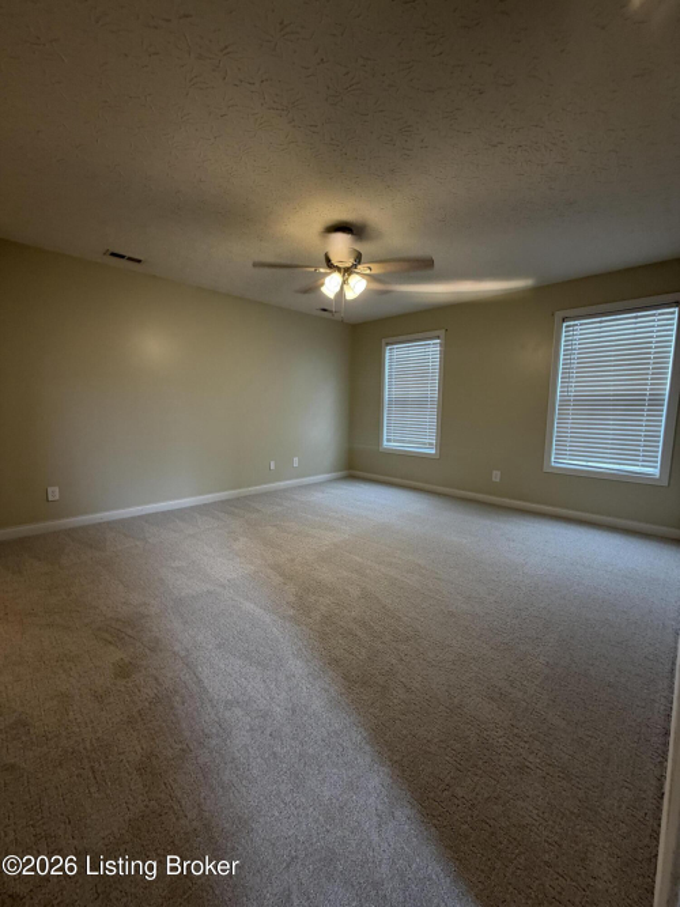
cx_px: 340
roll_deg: -1.4
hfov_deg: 85.7
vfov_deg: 102.1
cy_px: 454
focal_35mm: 14
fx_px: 367
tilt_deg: -7.6
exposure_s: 1/60
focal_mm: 2.22
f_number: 2.2
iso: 200
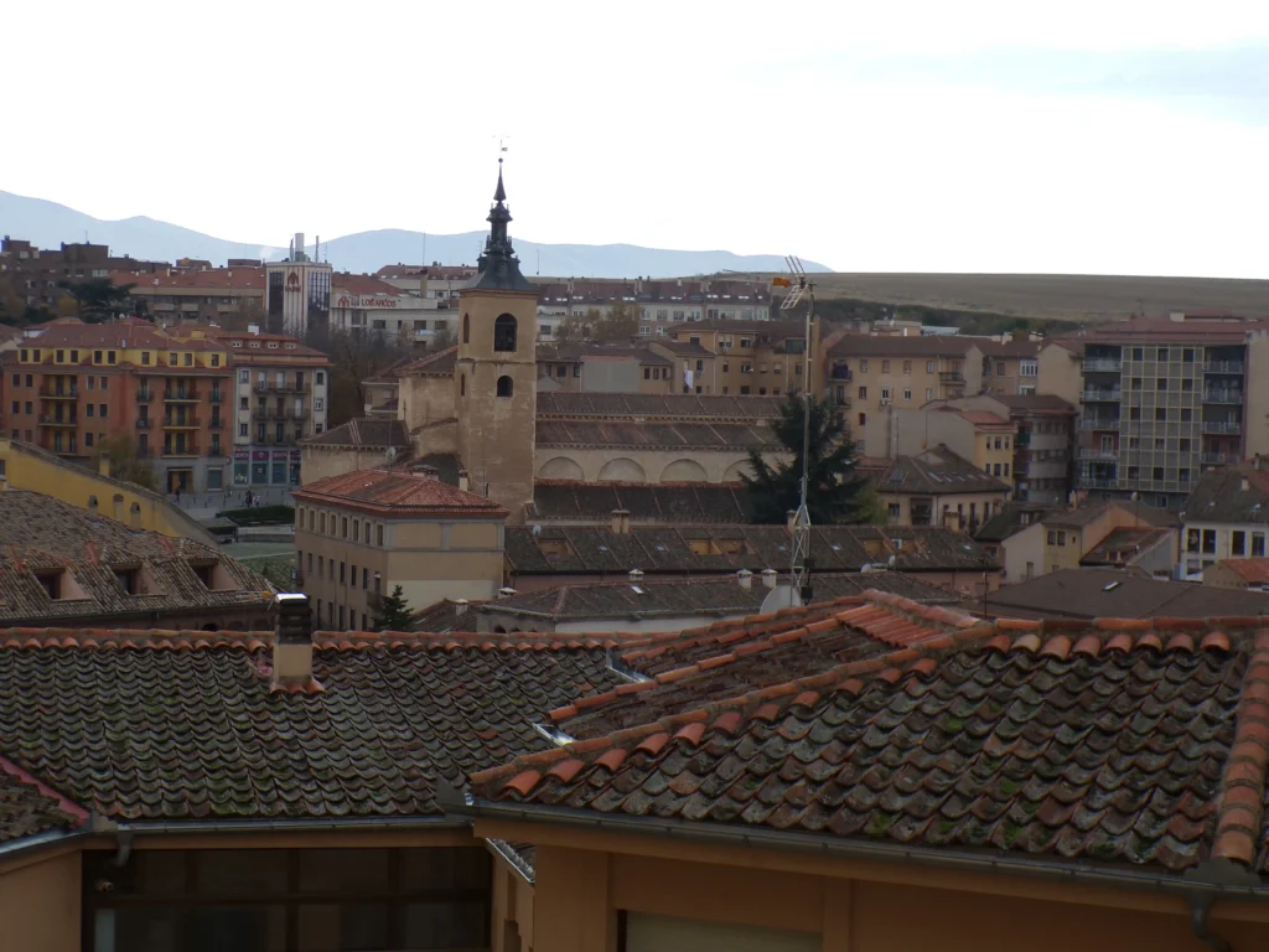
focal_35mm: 65
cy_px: 476
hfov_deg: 29.8
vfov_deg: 22.6
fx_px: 2383
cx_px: 634
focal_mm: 11.6
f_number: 4.3
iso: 100
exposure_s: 1/280
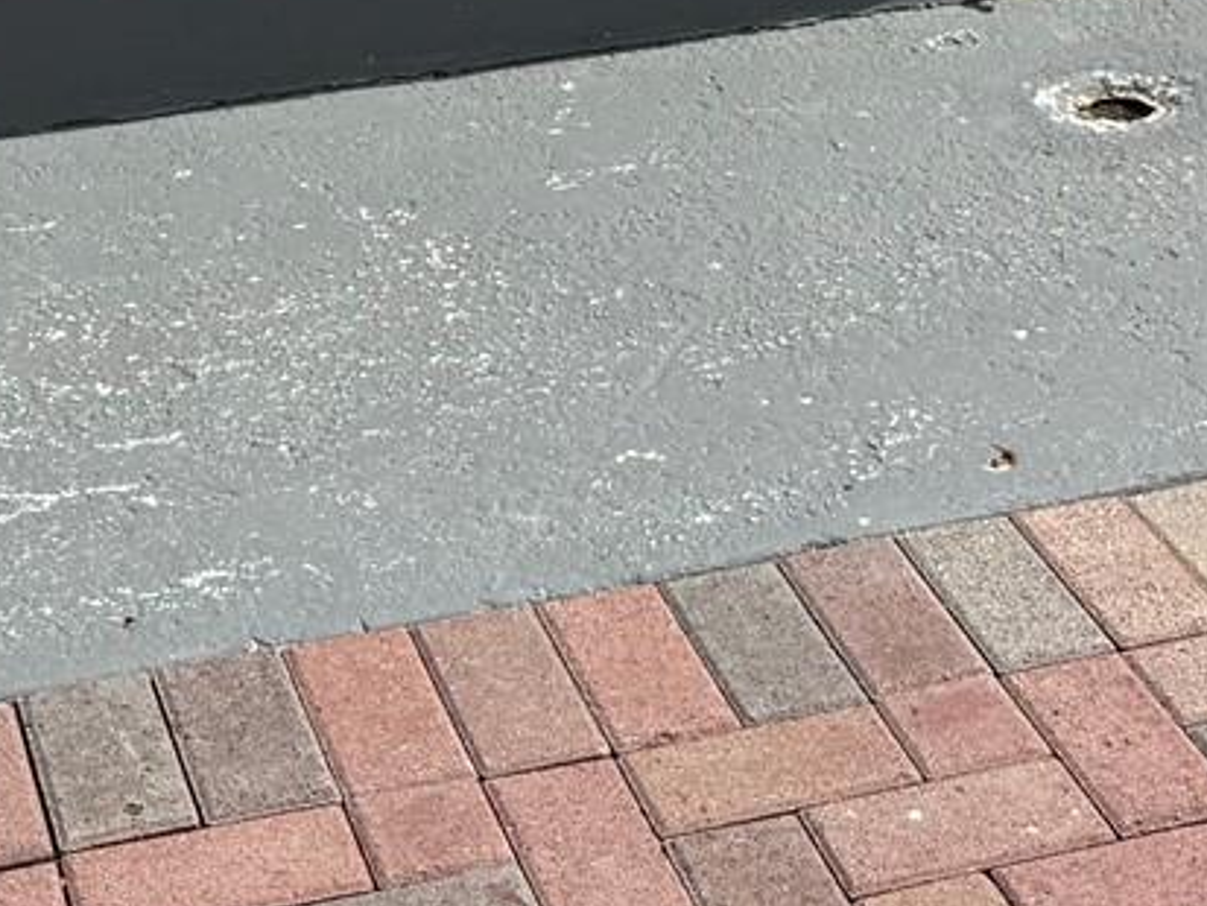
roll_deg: +2.0
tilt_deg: -8.6
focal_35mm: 93
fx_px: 3244
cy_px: -815
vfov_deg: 13.8
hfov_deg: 21.0
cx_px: 473
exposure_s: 1/6711
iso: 80
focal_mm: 6.76
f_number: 1.78
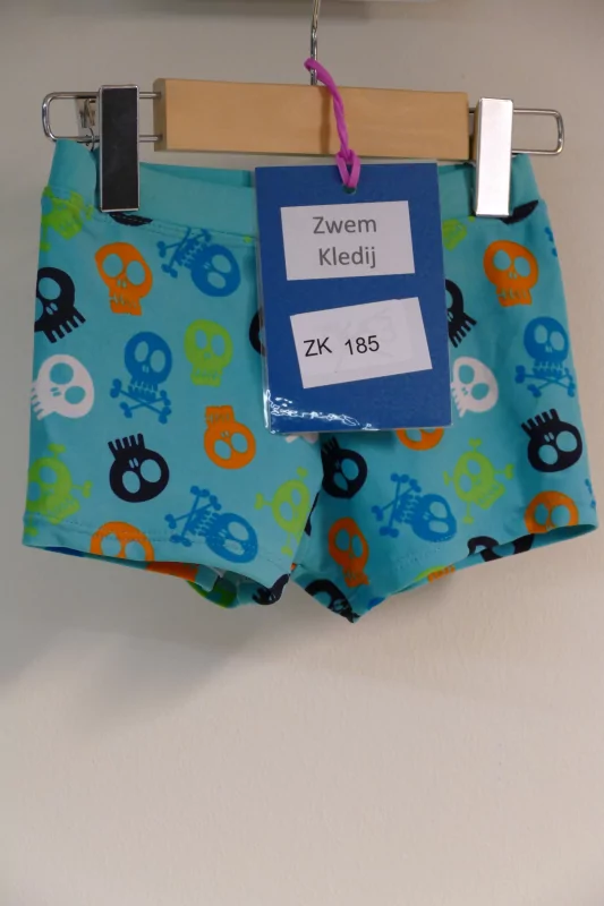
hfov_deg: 10.5
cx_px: 302
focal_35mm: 130
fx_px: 3273
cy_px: 453
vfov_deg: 15.8
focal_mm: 47.46
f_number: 3.9
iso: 1600
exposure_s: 1/60
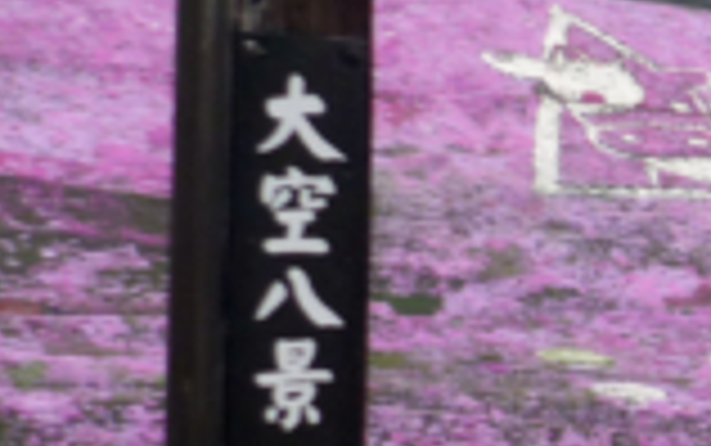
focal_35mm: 189
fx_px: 3665
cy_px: 365
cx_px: 1030
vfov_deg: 6.9
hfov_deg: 10.7
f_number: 3.1
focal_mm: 7.8
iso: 100
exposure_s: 1/125
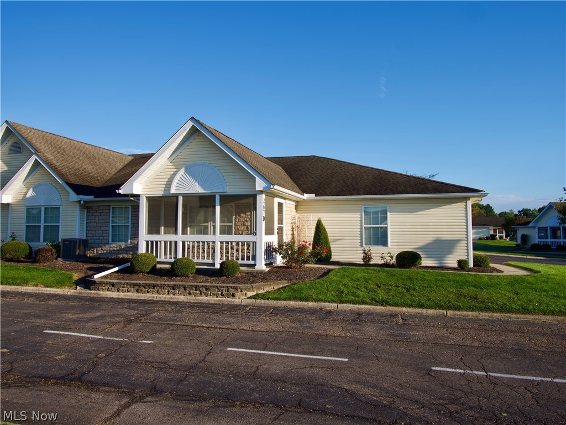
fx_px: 392
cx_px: 283
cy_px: 212
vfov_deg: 56.8
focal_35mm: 24
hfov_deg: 71.6
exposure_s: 1/100
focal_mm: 12
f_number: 8
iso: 100
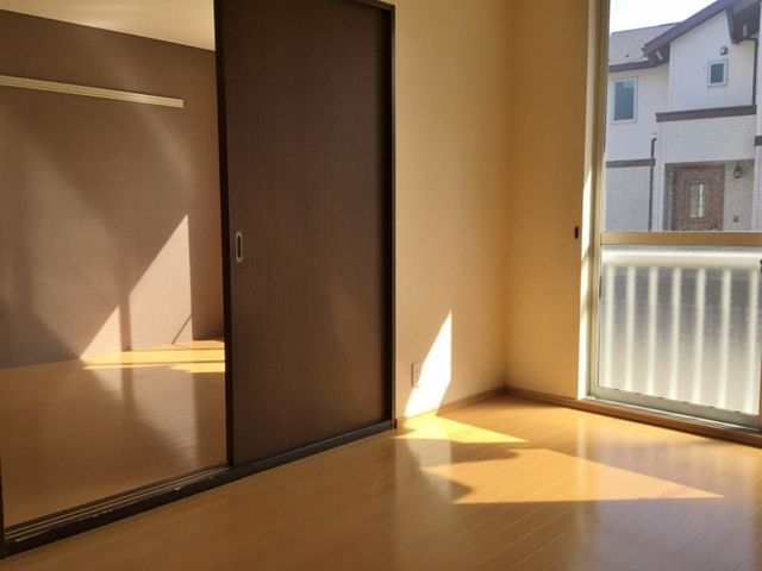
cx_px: 381
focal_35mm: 29
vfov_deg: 48.2
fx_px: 638
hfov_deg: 61.7
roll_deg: -0.5
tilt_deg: -6.7
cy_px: 286
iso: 32
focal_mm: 4.15
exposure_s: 1/494
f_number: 2.2
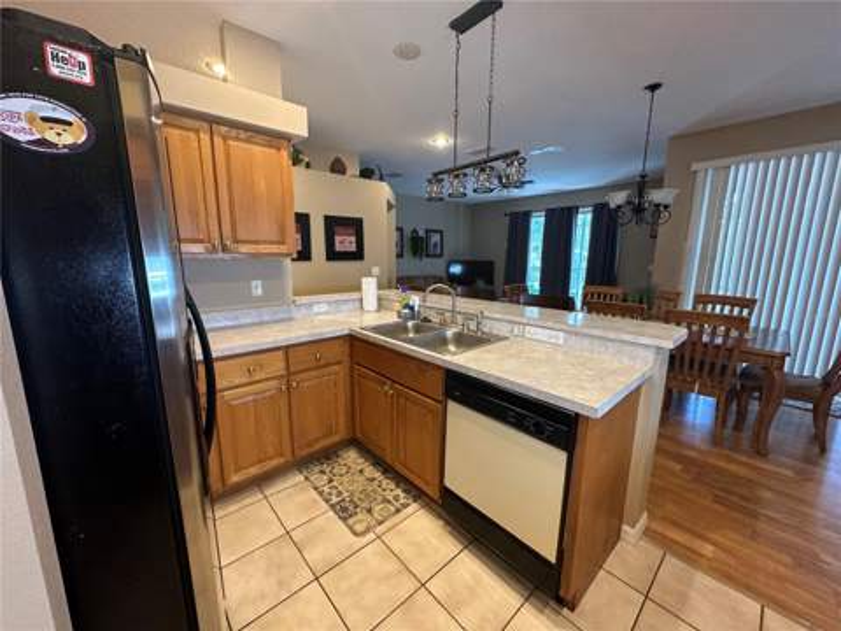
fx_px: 340
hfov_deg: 102.1
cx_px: 420
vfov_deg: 85.7
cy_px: 316
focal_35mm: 14
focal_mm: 2.22
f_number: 2.2
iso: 400
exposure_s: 1/60
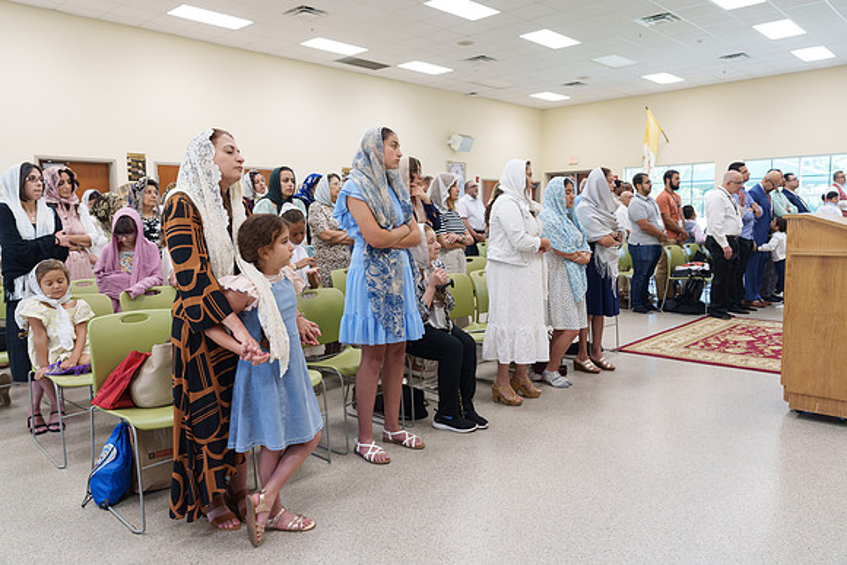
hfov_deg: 69.4
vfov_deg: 49.6
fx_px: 612
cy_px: 282
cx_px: 424
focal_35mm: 26
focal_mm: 26
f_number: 4.5
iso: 1250
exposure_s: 1/60
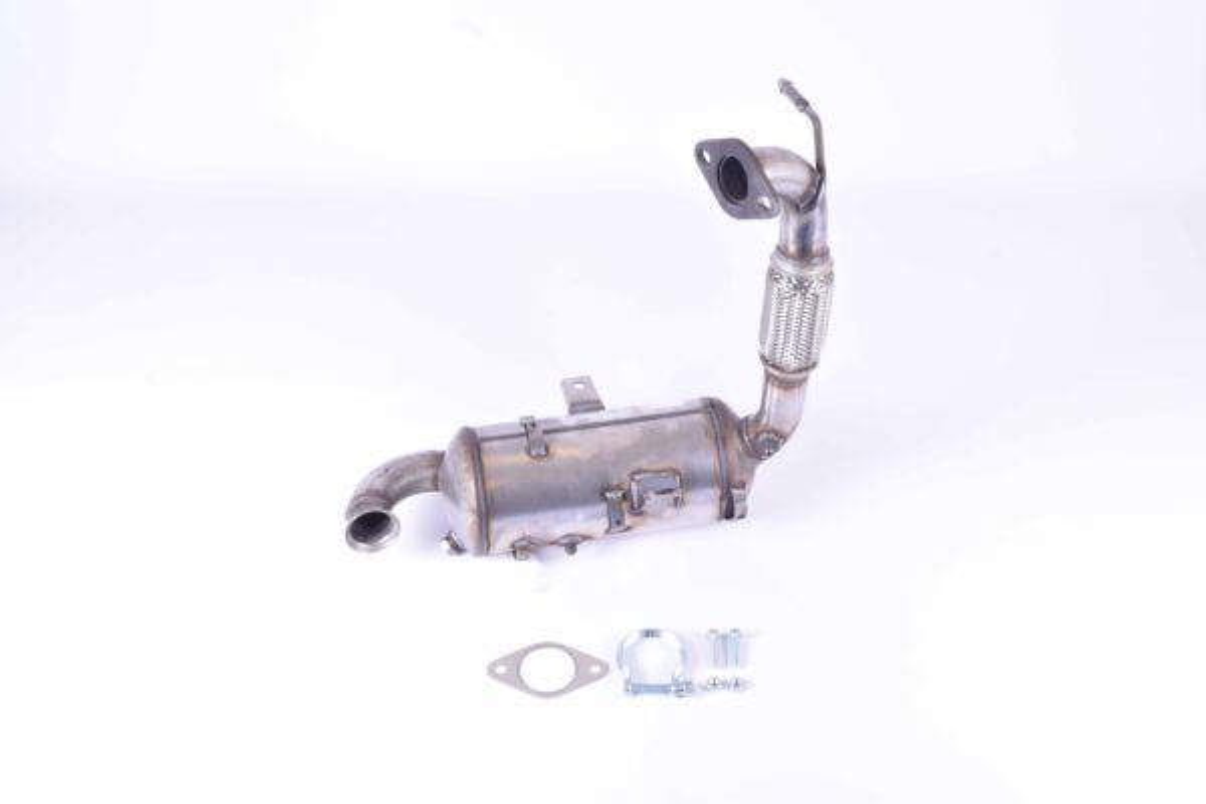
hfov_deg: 42.3
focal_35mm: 46
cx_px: 603
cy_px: 402
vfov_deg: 28.9
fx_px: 1558
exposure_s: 1/80
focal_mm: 31
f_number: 16
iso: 400
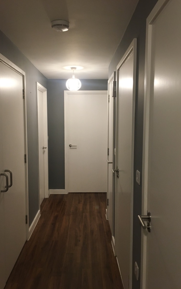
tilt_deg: -5.4
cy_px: 144
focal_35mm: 31
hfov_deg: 40.6
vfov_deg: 61.2
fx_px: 245
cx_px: 85
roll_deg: +0.3
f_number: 2.2
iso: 160
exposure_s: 1/33
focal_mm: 4.15
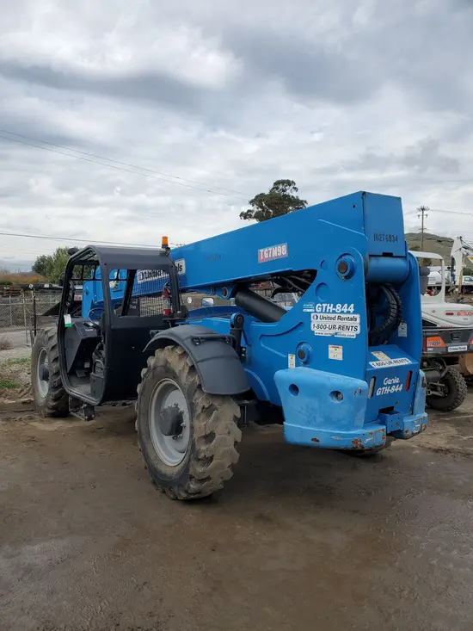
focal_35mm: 26
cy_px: 316
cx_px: 236
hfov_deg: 53.1
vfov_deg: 67.3
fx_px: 474
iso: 50
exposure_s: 1/1013
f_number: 2.4
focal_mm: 4.3
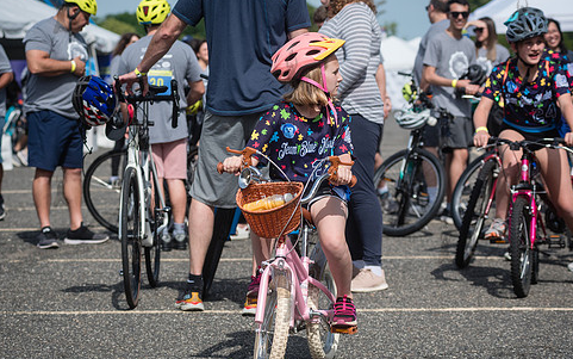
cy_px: 185
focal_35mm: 113
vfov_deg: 11.6
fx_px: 1765
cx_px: 291
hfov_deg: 18.4
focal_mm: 92
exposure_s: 1/2000
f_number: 4.5
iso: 250
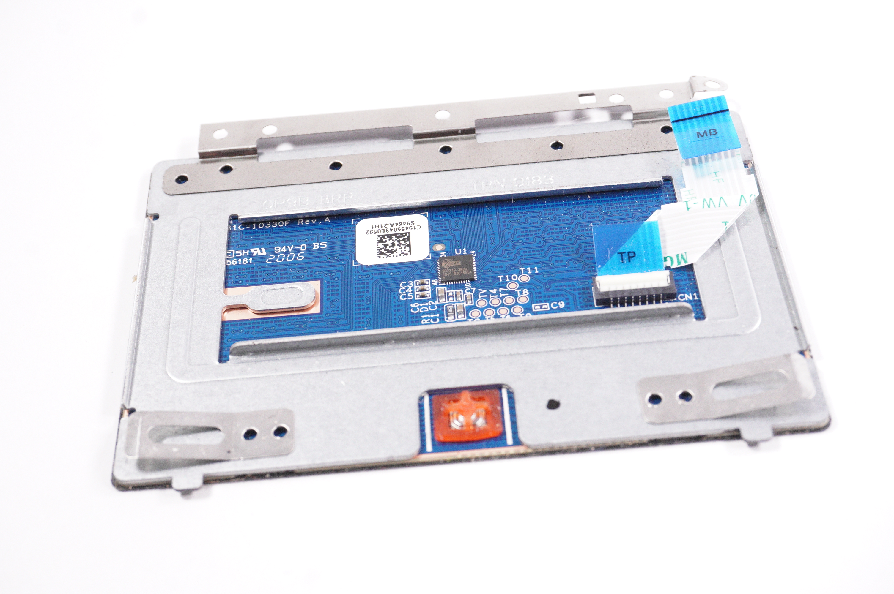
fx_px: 1340
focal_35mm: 54
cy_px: 297
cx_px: 447
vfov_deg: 25.0
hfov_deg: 36.9
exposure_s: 1/250
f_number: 9
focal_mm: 36
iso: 2500
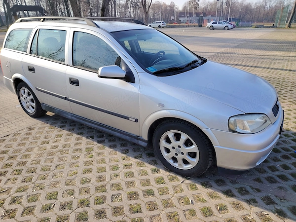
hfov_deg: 71.6
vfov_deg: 56.8
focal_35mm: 24
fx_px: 205
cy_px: 111
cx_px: 148
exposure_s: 1/900
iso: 211
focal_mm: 5.25
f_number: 1.75
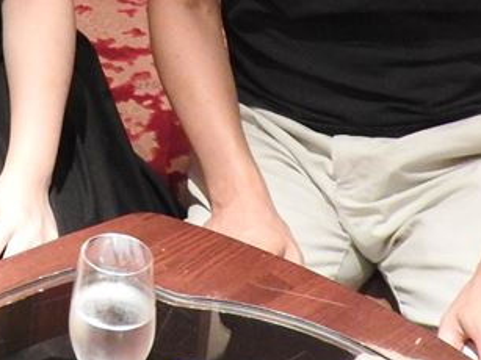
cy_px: -210
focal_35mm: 111
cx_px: -149
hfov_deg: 16.7
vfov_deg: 12.5
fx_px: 1542
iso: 800
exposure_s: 1/4
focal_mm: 5.4
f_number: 3.5
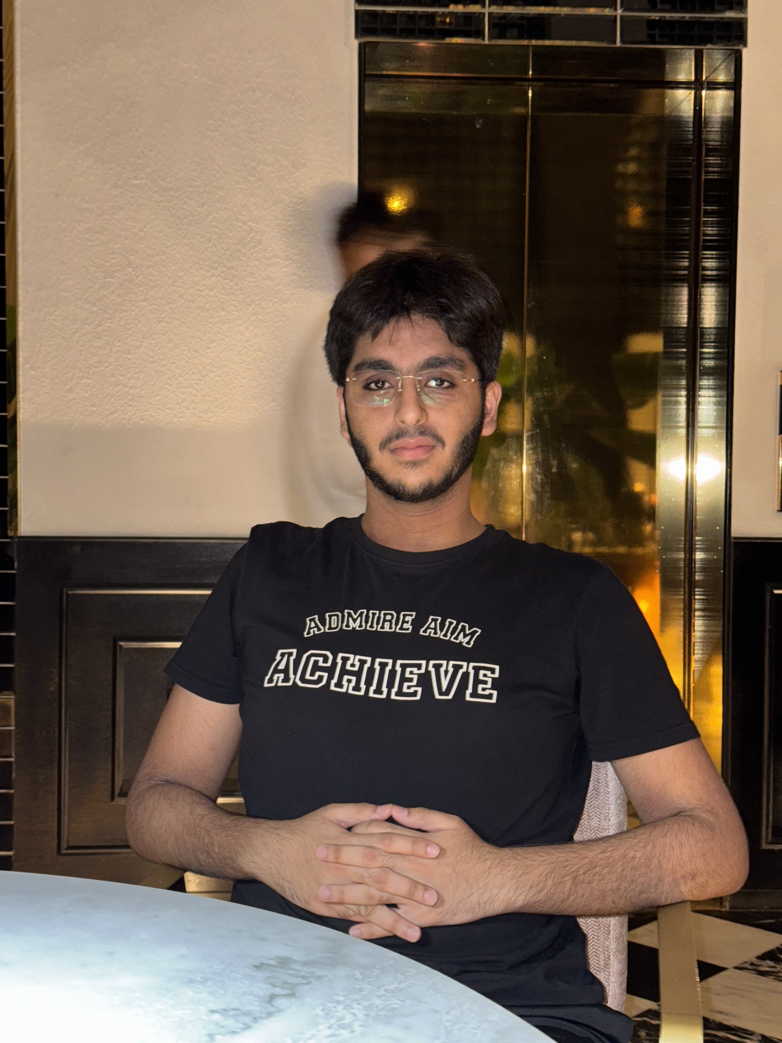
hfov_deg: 30.3
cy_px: 522
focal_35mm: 48
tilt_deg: -2.2
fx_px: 1446
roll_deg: -0.3
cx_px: 391
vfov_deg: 39.7
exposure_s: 1/4
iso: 125
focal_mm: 6.76
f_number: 1.78
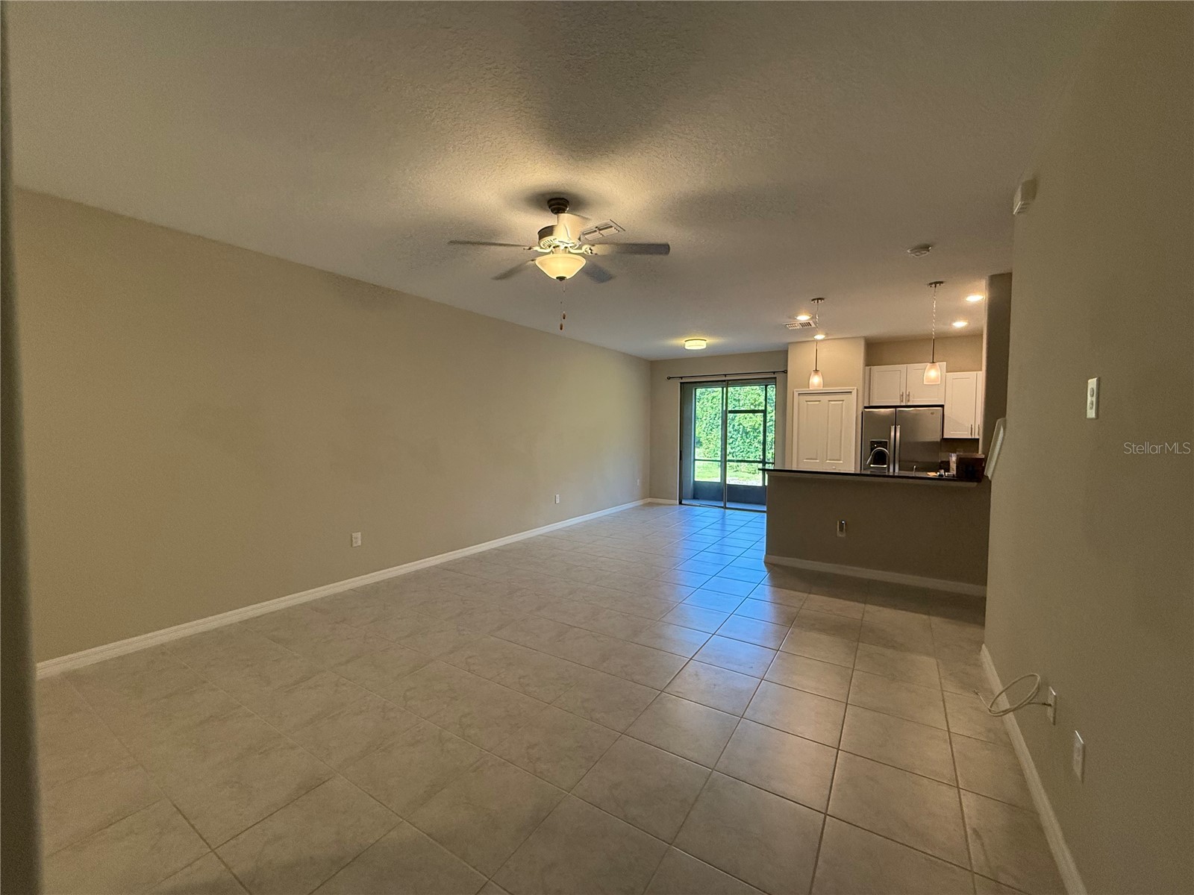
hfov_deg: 102.1
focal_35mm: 14
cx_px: 597
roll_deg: -0.5
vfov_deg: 85.7
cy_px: 448
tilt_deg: -1.6
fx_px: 483
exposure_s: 1/120
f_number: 2.2
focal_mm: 2.22
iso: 250
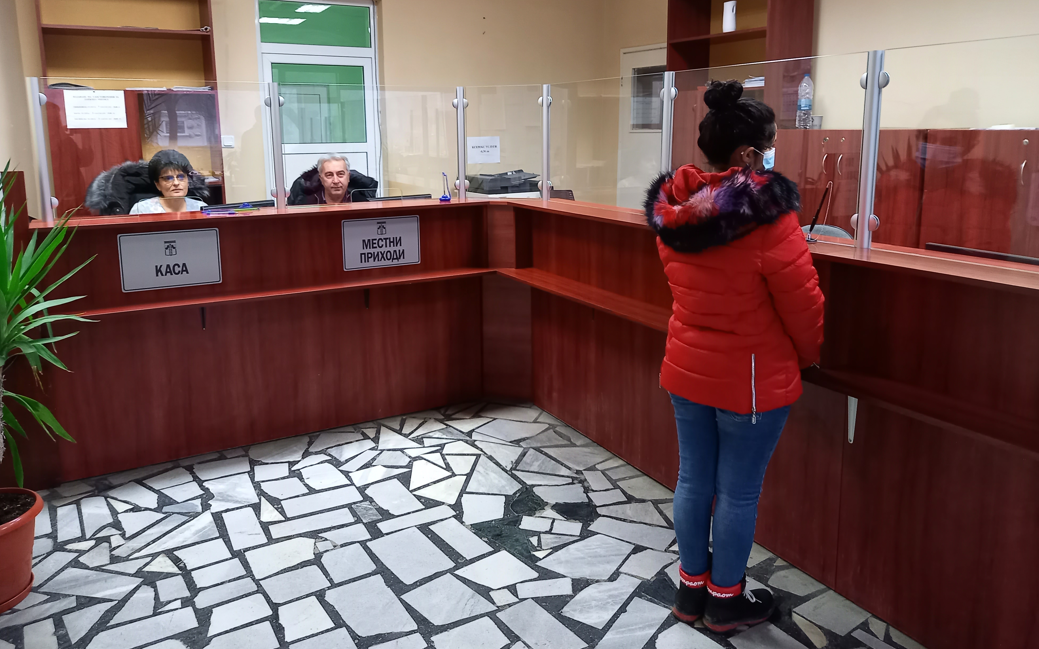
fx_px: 765
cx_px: 518
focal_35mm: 27
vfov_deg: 45.8
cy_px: 258
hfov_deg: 68.4
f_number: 2
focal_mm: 4.6
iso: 400
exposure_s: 1/33
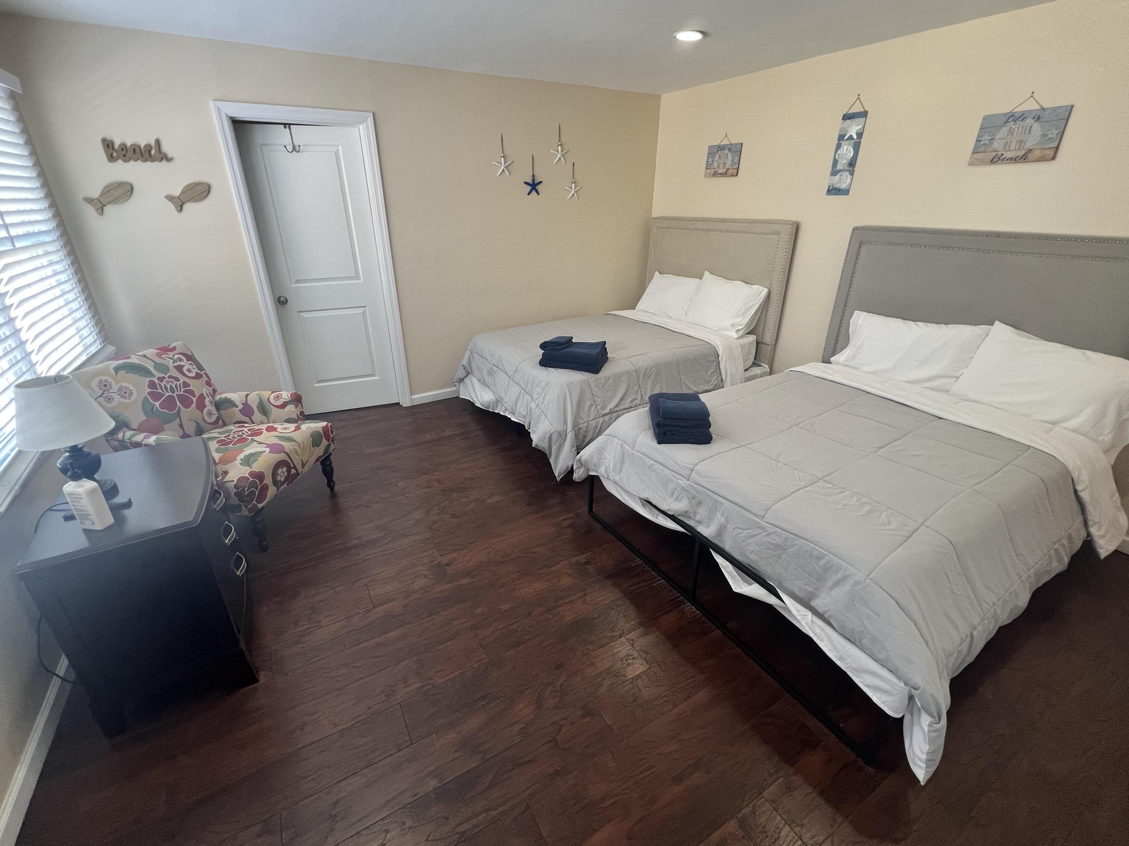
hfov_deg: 102.0
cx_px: 545
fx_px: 457
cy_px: 413
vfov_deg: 85.6
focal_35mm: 14
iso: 160
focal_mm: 1.57
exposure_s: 1/99
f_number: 1.8
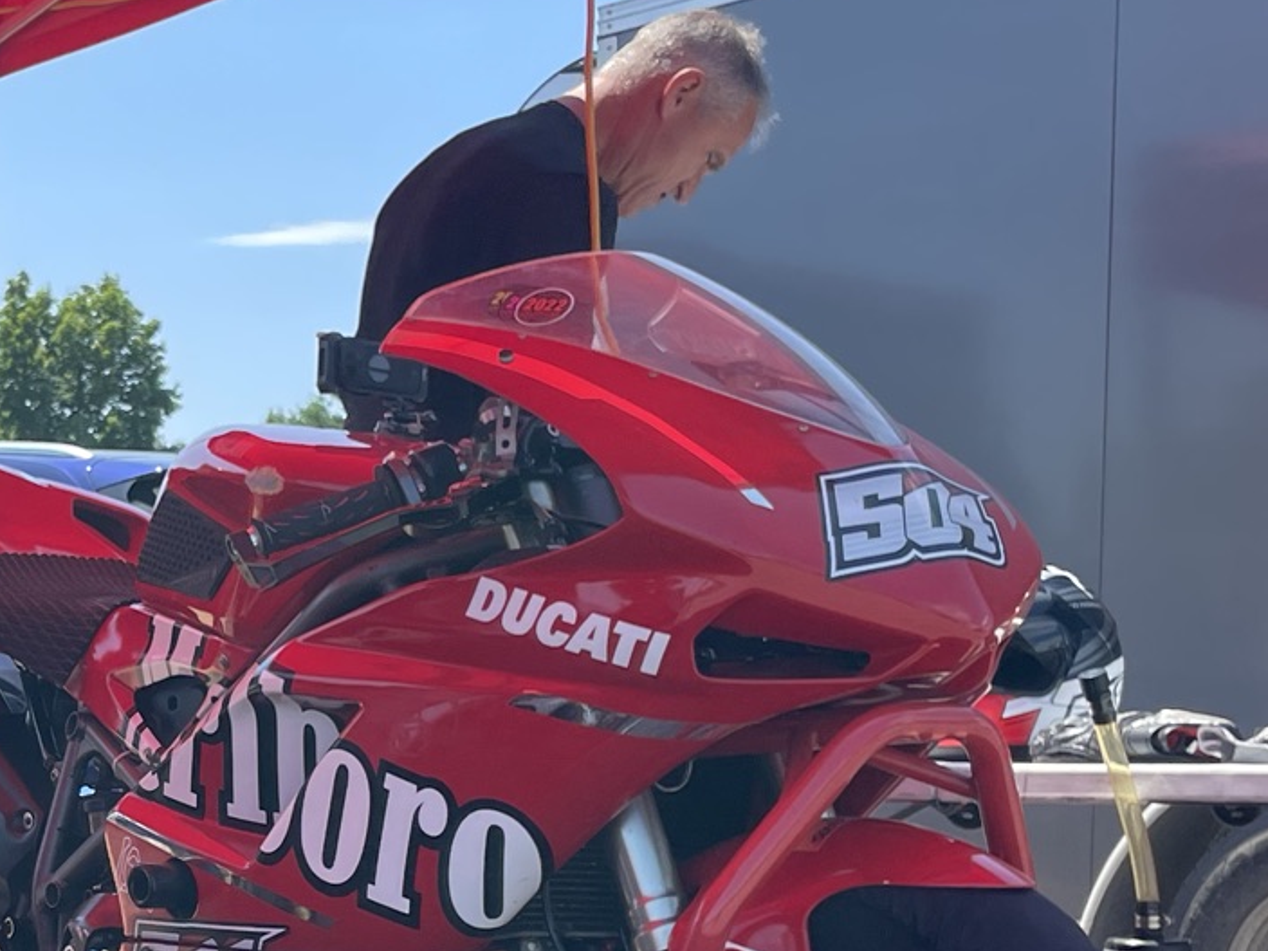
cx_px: -60
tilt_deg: -2.0
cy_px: 836
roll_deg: -0.8
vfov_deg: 19.6
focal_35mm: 74
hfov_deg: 24.8
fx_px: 2710
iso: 32
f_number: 1.6
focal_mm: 4.2
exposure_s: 1/1006
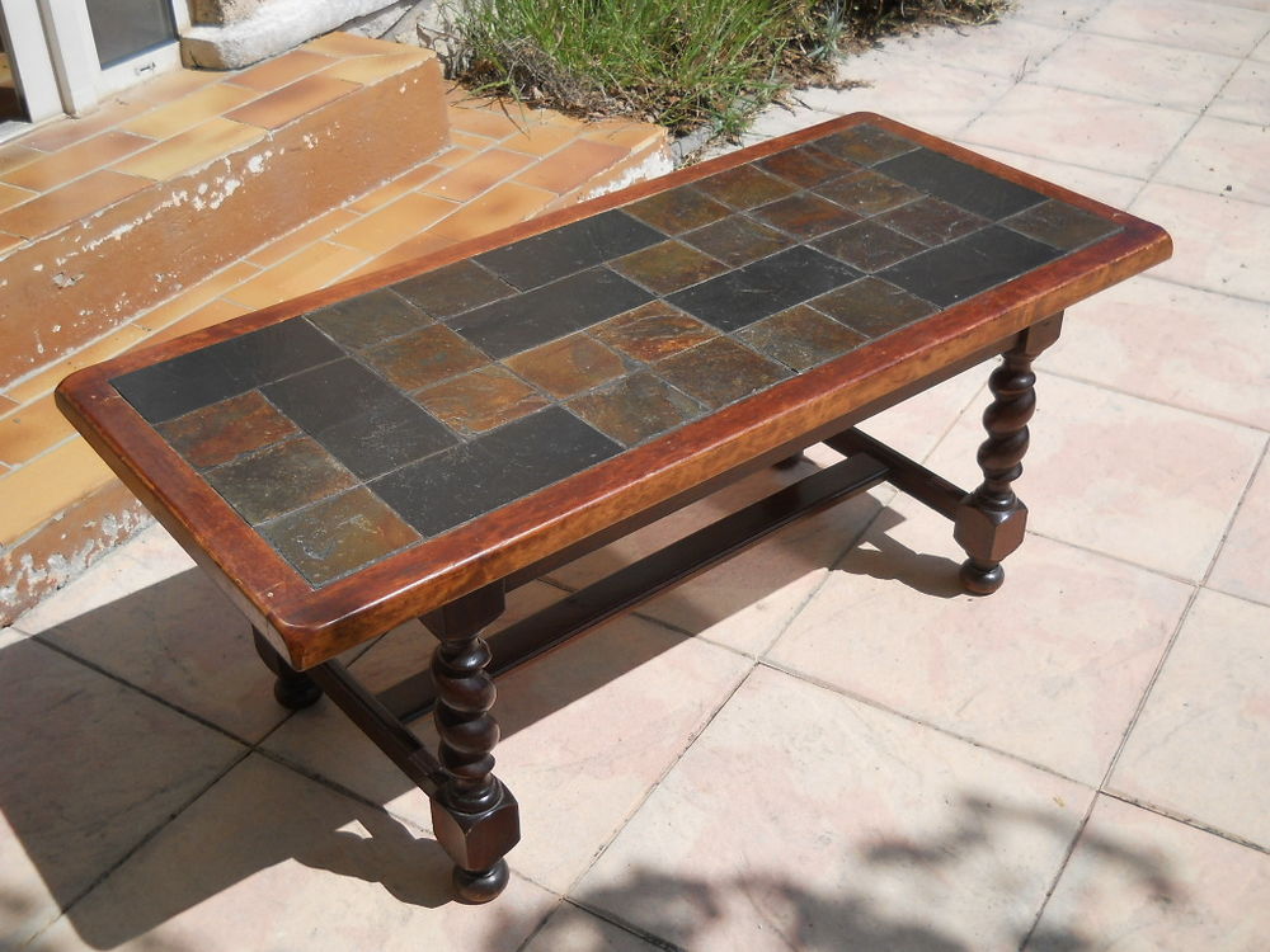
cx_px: 635
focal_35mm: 41
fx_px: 1504
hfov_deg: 45.8
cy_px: 476
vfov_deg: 35.1
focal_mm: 6.72
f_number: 5.5
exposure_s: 1/500
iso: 80
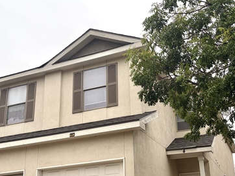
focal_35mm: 46
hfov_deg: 41.2
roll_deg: +2.6
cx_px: 125
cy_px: 122
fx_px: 312
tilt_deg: +18.0
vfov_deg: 31.2
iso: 50
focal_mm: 5.96
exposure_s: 1/539
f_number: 1.6
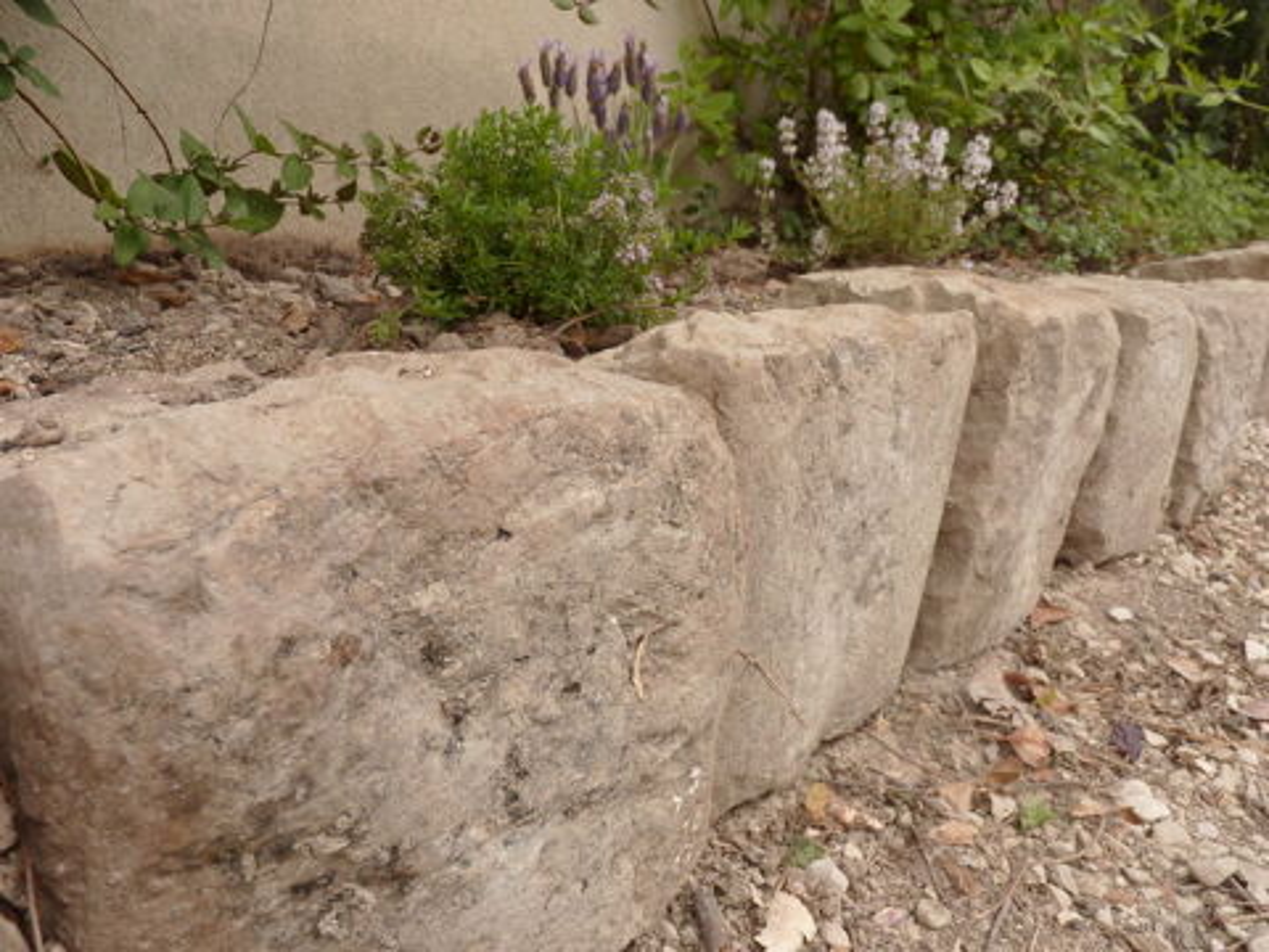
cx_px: 634
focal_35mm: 27
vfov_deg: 51.4
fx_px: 990
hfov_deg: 65.3
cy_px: 476
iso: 125
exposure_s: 1/250
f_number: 4
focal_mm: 4.8
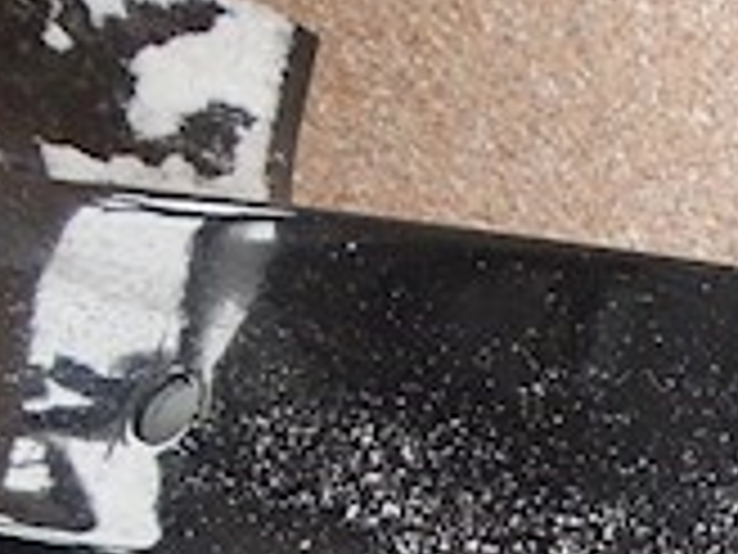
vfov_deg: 12.5
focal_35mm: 109
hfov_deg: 15.9
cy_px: 973
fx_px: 2324
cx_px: 1228
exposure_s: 1/100
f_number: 3.9
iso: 400
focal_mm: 5
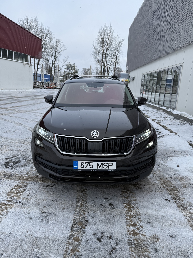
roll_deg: -2.5
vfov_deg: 71.6
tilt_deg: -12.9
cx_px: 96
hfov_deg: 56.8
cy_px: 129
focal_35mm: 24
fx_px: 178
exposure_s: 1/909
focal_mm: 6.76
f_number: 1.78
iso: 80
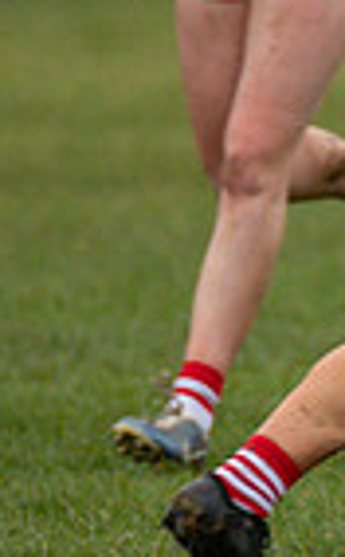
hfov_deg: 0.6
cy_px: 391
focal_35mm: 2193
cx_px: 1409
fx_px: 33193
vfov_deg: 1.0
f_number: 2.8
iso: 800
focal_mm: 300
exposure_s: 1/640
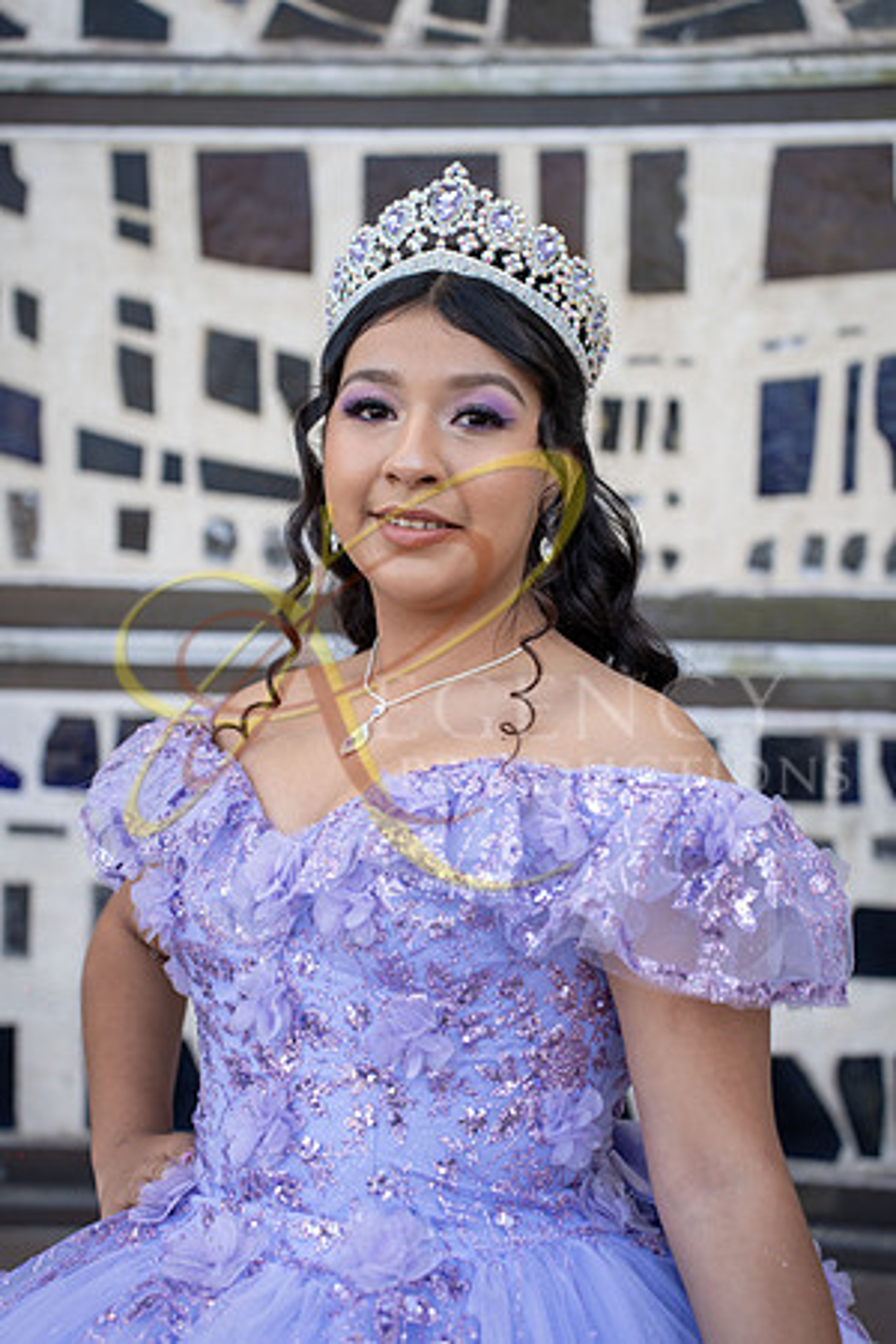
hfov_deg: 21.6
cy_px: 672
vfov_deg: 31.9
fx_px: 2352
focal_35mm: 63
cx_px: 448
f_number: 2.8
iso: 250
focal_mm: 63
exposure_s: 1/250
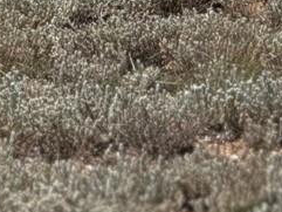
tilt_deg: -2.5
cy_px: -173
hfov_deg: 2.5
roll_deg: +1.0
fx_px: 6488
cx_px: 867
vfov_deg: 1.9
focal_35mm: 796
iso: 50
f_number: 2.8
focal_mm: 15.66
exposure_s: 1/1818
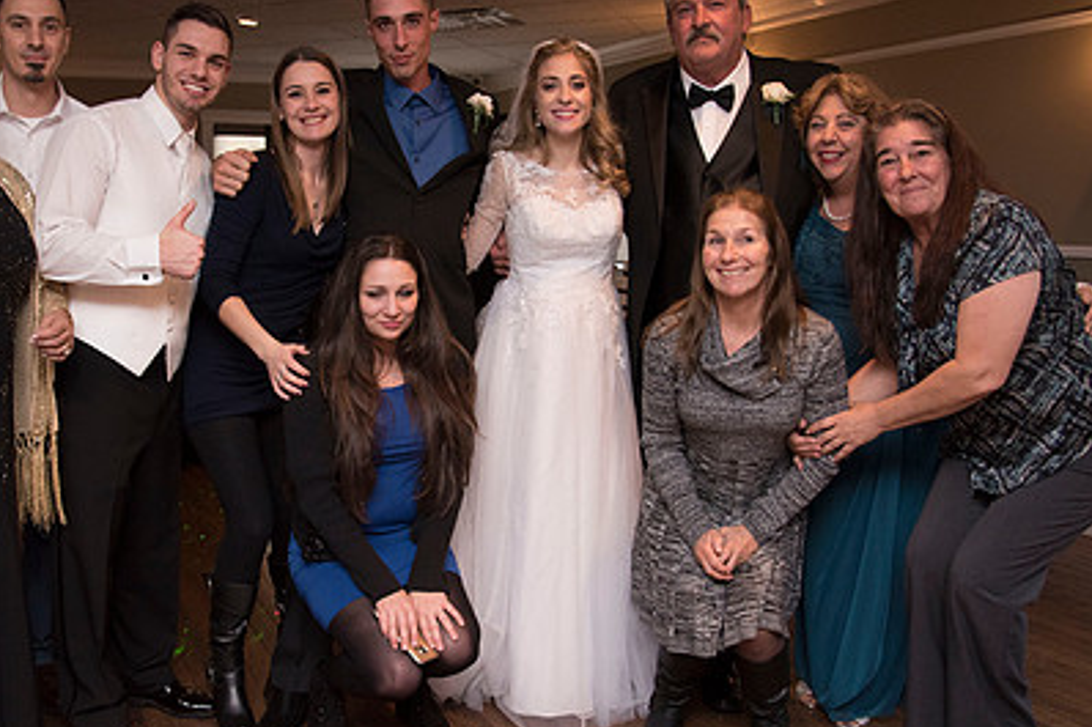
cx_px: 401
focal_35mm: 35
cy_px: 418
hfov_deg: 53.8
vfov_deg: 37.7
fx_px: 1061
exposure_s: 1/125
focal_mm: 24
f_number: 4
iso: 2000
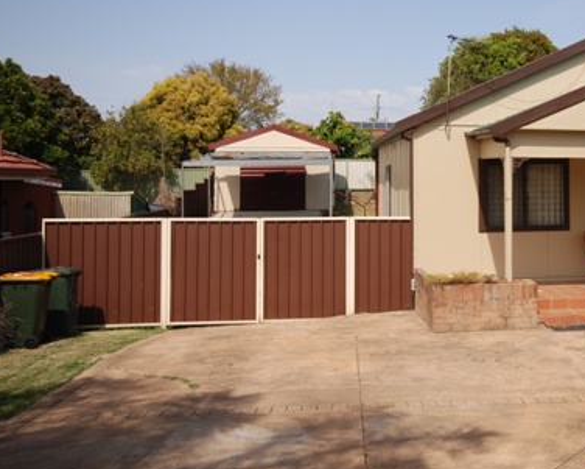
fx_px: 831
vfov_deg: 31.3
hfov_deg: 37.5
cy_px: 164
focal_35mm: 48
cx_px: 457
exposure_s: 1/200
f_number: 9
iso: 100
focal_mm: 20
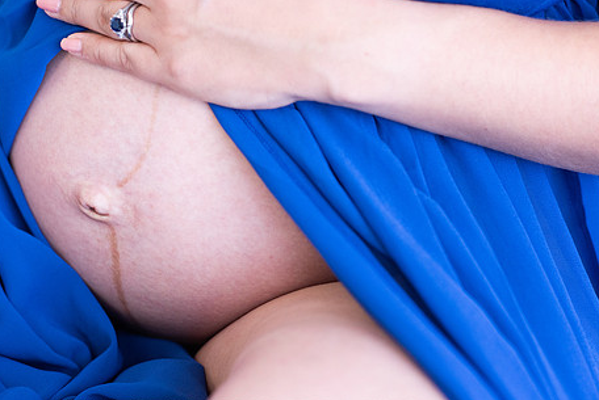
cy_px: 187
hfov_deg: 18.9
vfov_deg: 12.7
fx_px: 1799
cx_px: 238
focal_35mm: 108
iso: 800
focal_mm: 85
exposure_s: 1/250
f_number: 3.2
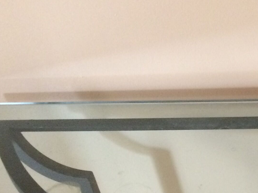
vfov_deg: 16.4
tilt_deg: -41.9
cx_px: 332
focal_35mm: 88
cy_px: 192
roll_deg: +4.8
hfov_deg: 20.4
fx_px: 656
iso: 320
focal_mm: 4.15
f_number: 2.2
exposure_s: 1/17
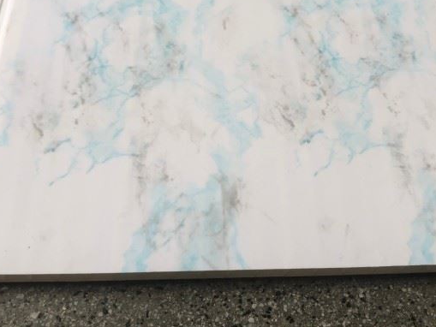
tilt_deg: -57.8
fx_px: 554
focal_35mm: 44
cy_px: 137
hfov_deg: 42.9
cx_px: 236
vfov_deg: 32.8
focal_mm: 3.99
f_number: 1.8
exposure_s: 1/120
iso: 32
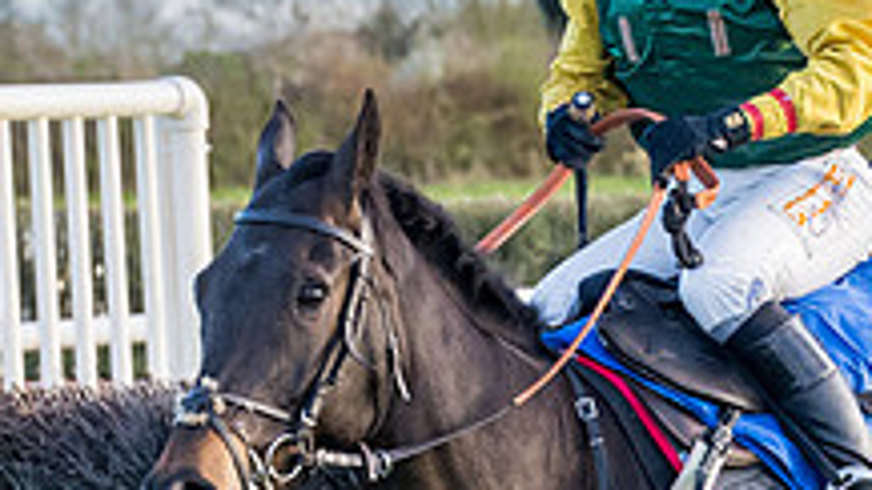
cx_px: 1095
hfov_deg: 5.2
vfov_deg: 2.9
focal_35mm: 416
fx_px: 9618
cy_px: 438
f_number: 4
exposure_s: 1/1000
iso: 800
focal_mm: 70
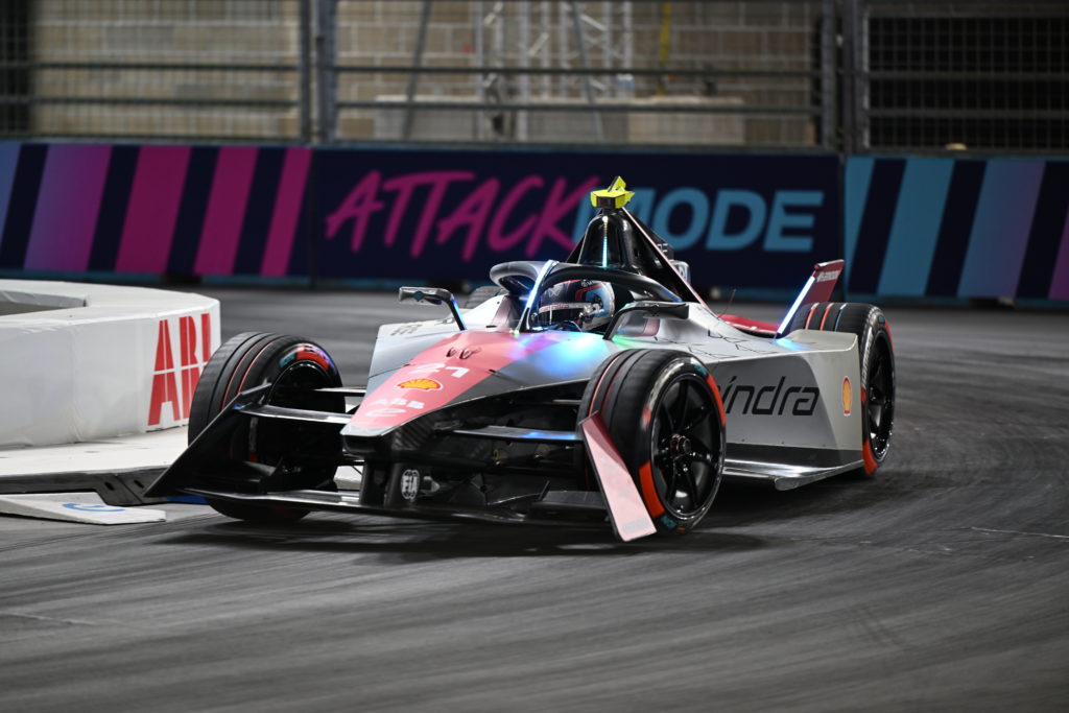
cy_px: 356
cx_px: 534
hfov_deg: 10.3
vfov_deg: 6.9
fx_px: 5939
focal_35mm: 200
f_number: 3.2
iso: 1000
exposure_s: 1/800
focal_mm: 200
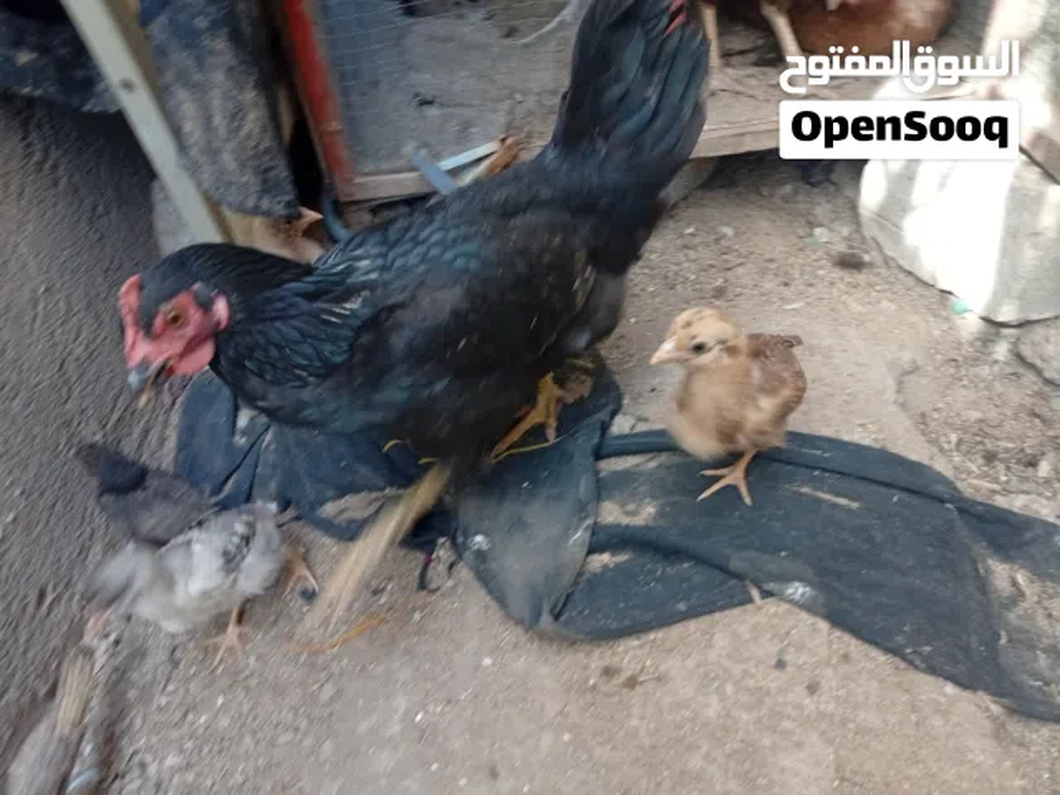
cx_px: 530
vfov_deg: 51.4
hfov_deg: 65.3
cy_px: 398
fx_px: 827
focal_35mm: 27
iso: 129
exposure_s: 1/50
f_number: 1.8
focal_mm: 3.98
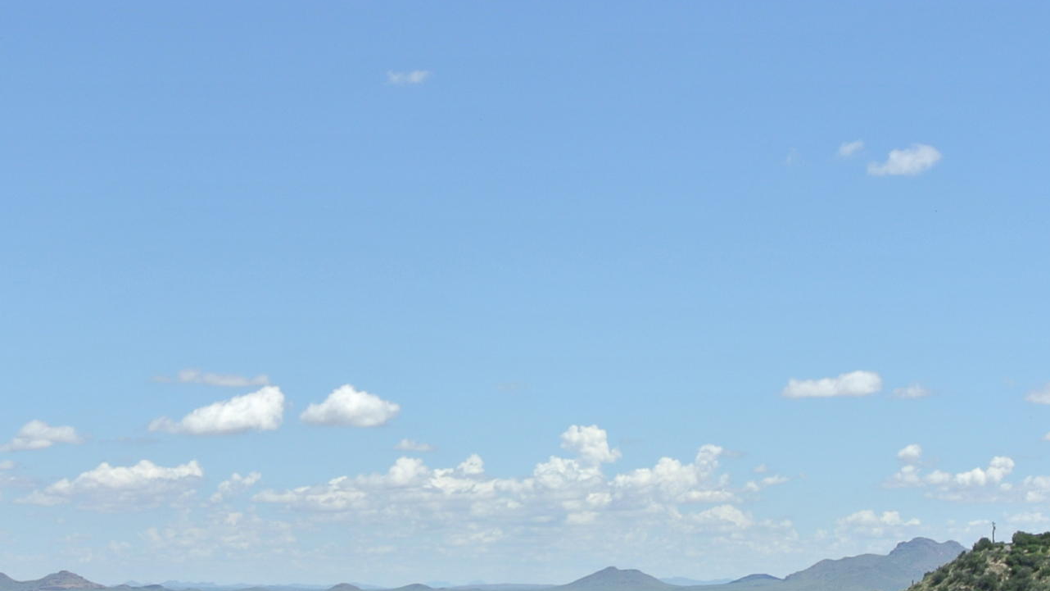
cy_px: 537
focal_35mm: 108
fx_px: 3007
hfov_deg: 19.8
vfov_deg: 11.1
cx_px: 560
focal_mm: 16.3
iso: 100
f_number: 5
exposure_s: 1/800
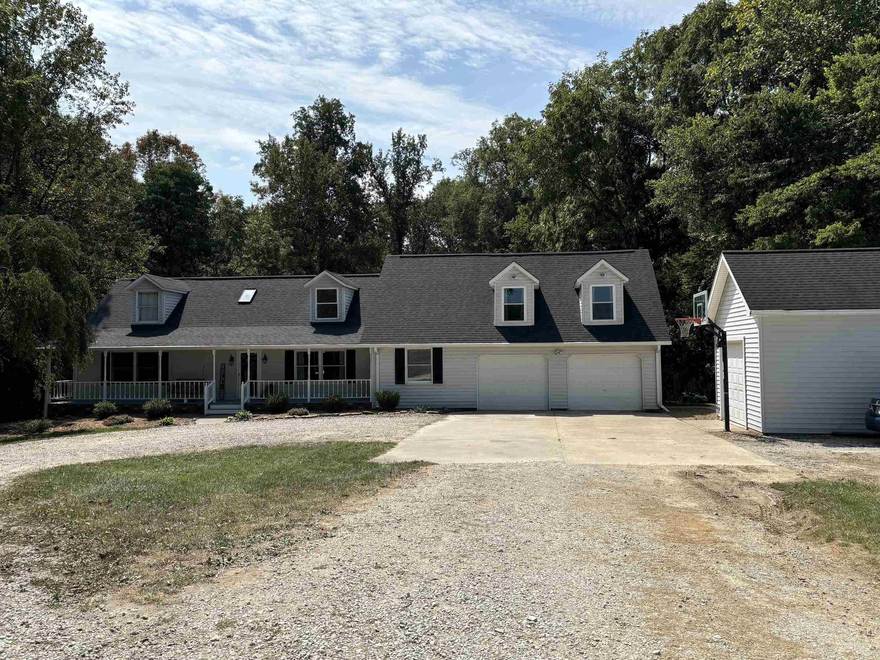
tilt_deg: +2.2
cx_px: 472
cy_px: 326
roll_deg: +1.1
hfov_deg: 63.4
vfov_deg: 49.7
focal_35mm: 28
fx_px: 712
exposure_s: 1/4255
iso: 50
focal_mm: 5.96
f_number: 1.6
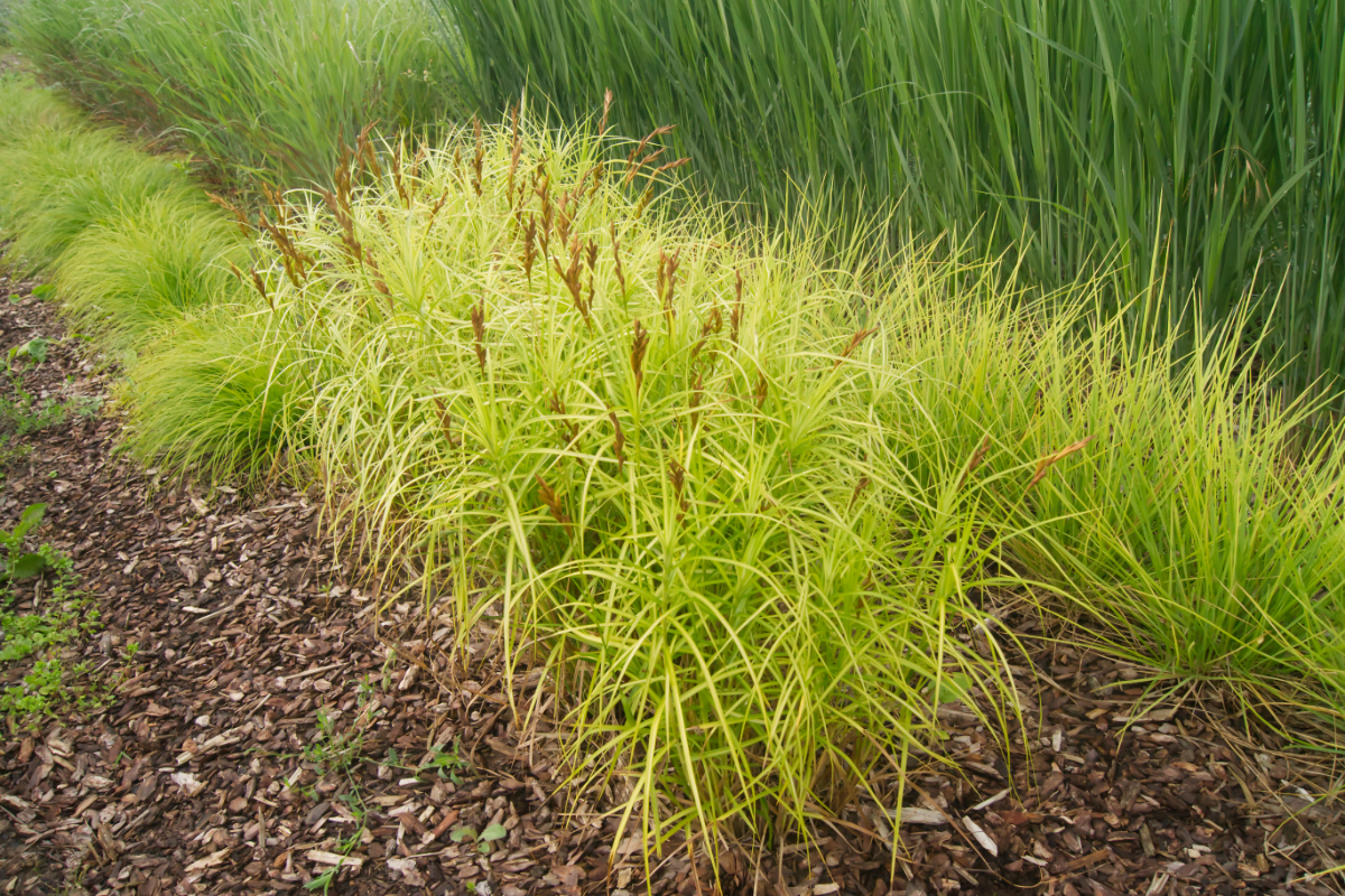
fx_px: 1121
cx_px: 672
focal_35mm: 30
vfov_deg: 43.6
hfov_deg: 61.9
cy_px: 448
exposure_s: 1/500
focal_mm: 20
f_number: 10
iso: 1250
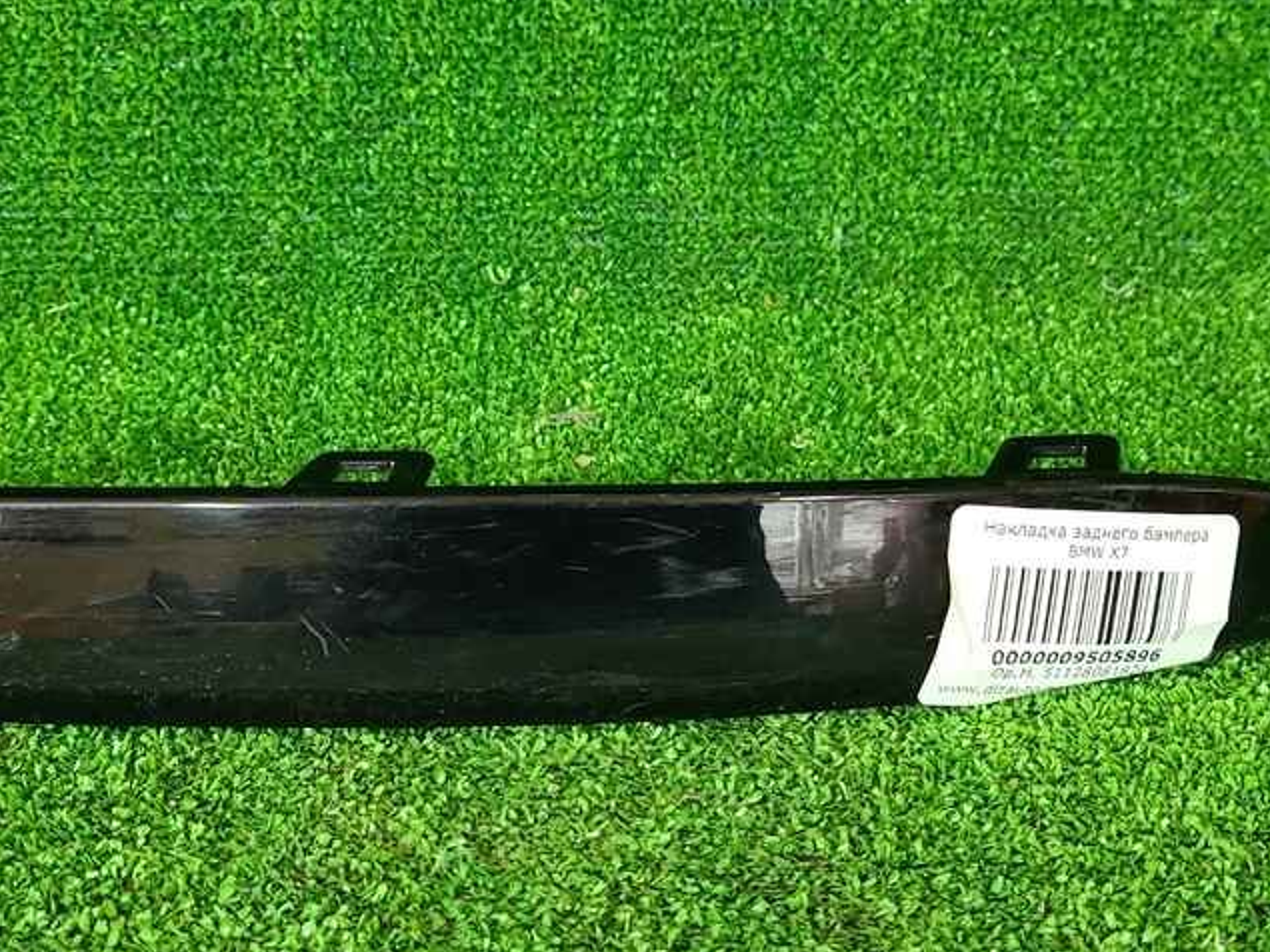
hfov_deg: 32.6
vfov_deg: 24.8
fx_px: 2164
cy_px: 502
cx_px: 476
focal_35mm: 59
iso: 348
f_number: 1.8
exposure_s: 1/59
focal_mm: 5.4
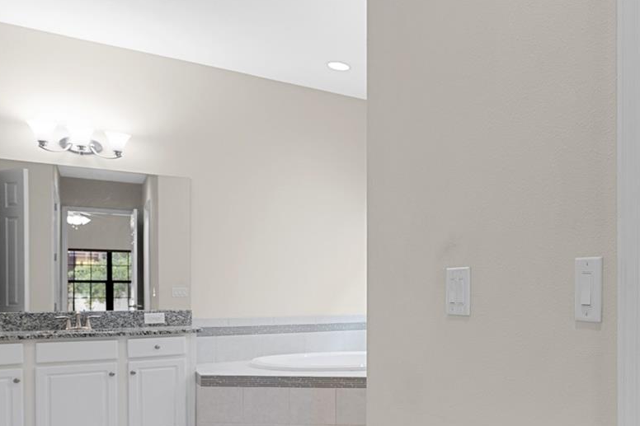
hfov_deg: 48.5
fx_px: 587
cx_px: 621
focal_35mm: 33
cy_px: 308
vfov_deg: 39.1
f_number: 8
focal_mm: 16
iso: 200
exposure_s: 1/6
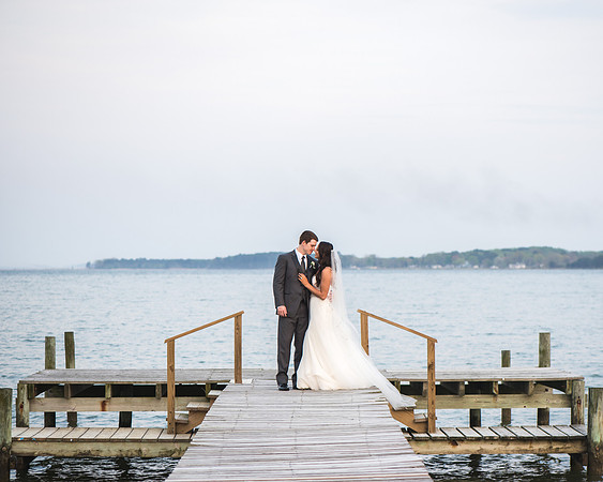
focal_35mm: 125
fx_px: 2229
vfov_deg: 12.3
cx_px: 380
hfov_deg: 15.4
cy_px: 227
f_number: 3.5
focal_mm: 105
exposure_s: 1/250
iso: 100
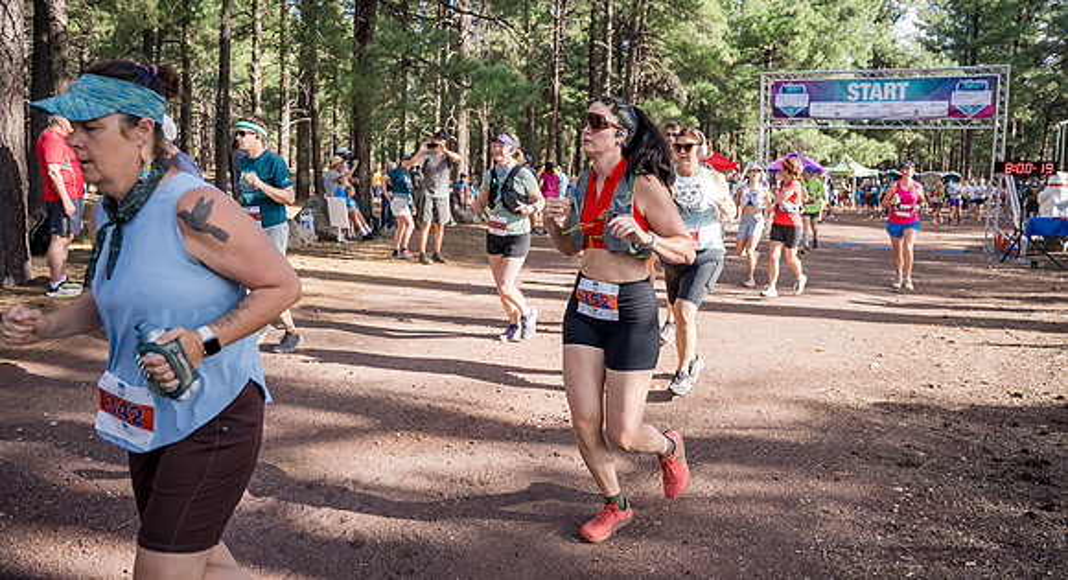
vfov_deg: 43.8
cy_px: 228
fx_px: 717
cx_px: 535
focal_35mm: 26
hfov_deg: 73.4
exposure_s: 1/1250
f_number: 3.2
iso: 500
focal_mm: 24
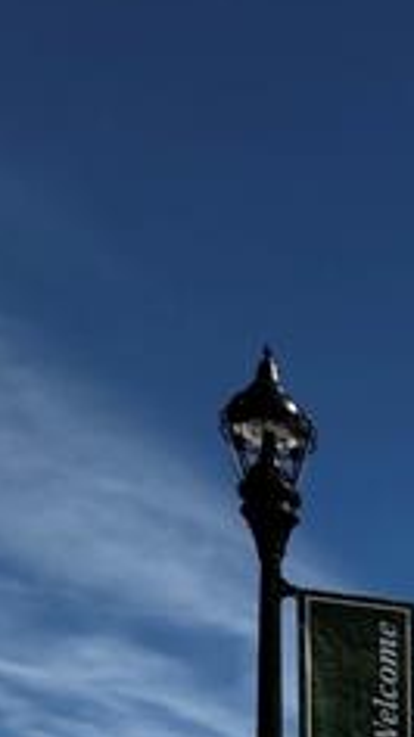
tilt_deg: -1.6
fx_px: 1290
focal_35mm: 66
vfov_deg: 25.1
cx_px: 890
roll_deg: -0.8
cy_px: 1076
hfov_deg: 14.3
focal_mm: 2.22
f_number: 2.2
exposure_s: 1/4132
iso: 50
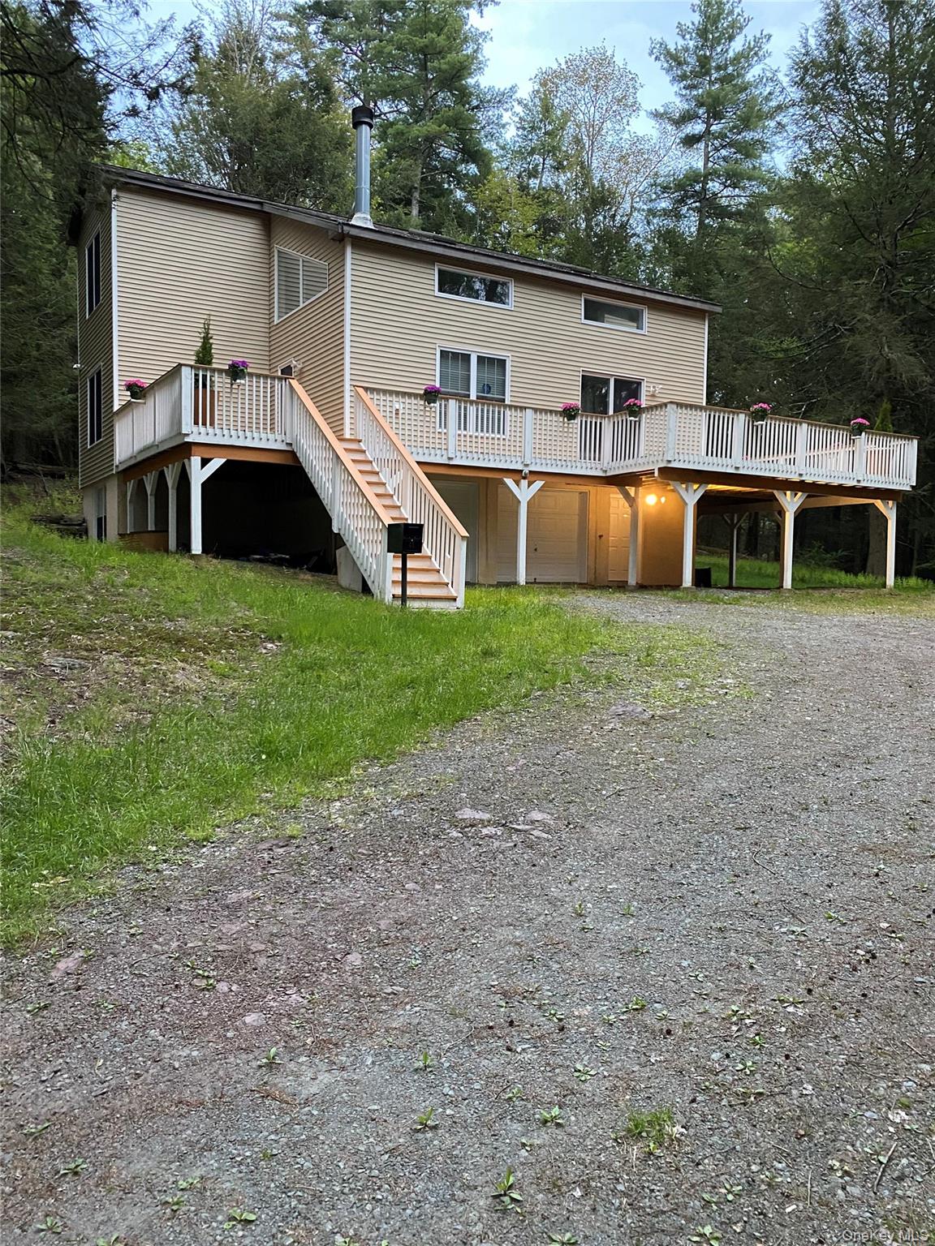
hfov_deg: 53.1
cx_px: 468
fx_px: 936
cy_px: 623
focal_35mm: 26
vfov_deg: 67.3
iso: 400
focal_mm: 4.25
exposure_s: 1/60
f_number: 1.8
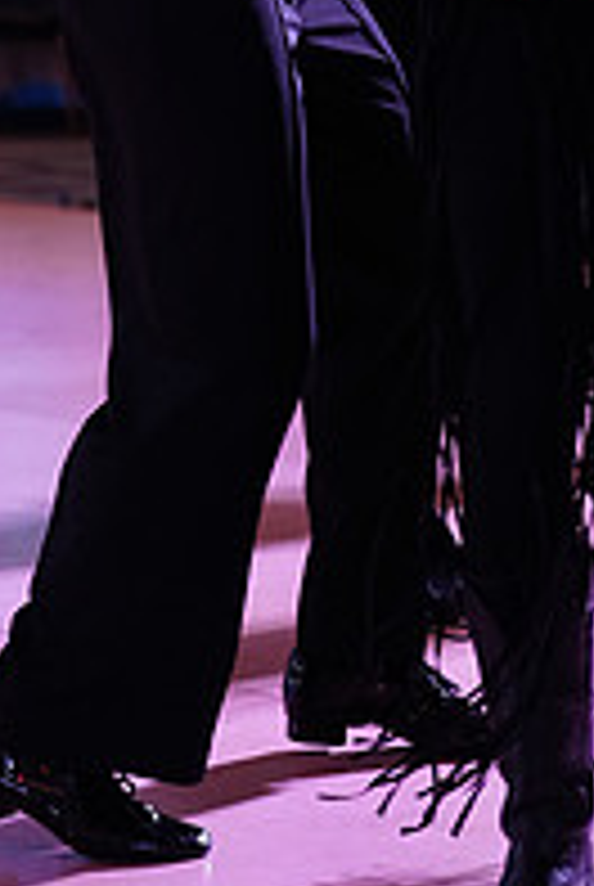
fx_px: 5080
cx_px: 385
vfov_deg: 9.8
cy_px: -207
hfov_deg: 6.7
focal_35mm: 206
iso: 2500
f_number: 2.8
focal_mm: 70
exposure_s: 1/400
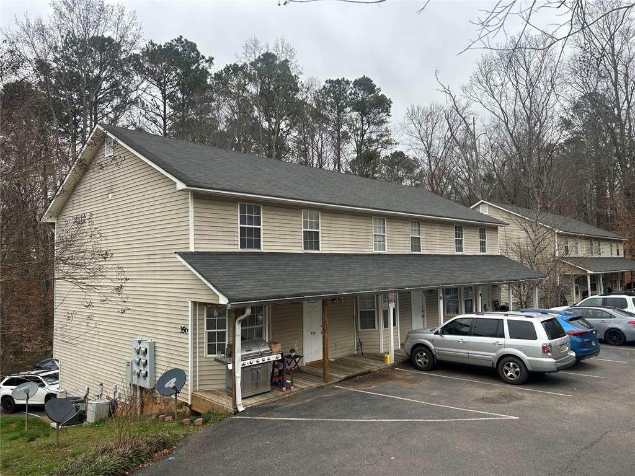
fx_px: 477
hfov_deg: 67.3
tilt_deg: +3.9
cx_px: 318
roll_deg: +2.1
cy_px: 238
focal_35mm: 26
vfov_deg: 53.1
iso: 32
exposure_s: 1/131
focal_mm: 5.7
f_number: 1.5
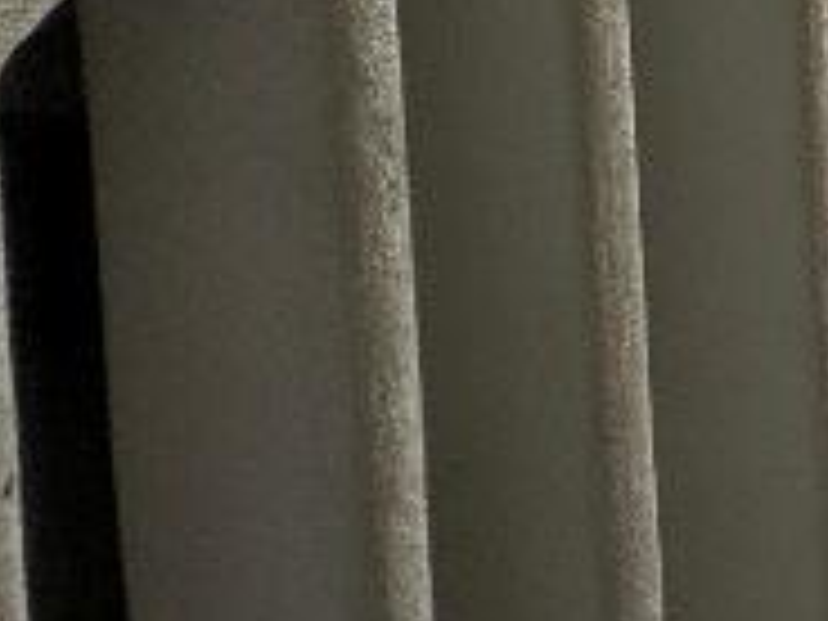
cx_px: 2056
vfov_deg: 15.7
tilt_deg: -5.0
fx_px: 1866
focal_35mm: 78
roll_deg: -1.1
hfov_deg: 14.4
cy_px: -554
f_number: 2.2
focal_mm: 2.22
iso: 40
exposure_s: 1/1449
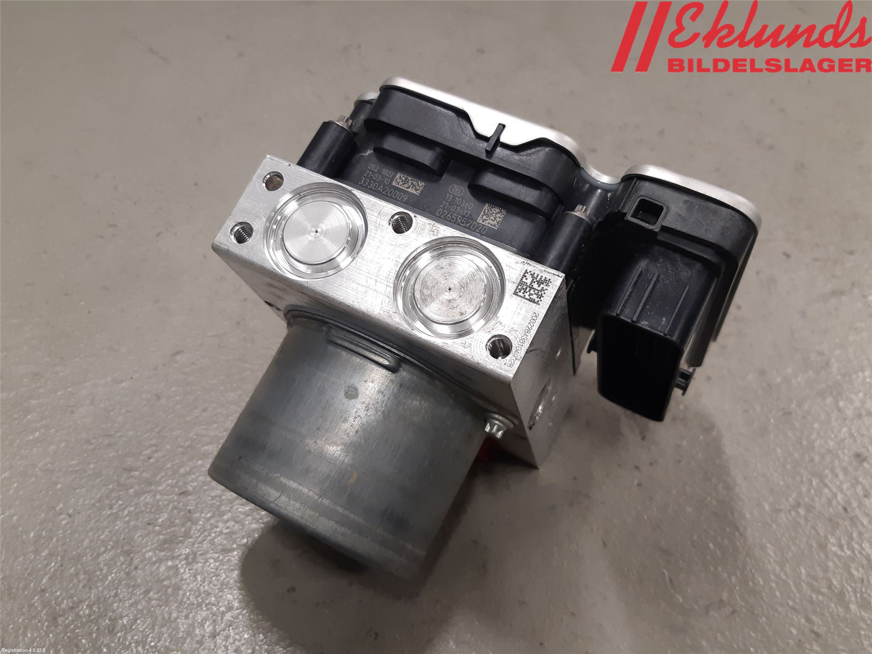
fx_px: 655
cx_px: 436
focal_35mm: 26
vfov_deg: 53.1
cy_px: 327
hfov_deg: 67.3
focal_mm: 3.93
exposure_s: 1/50
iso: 100
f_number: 1.7
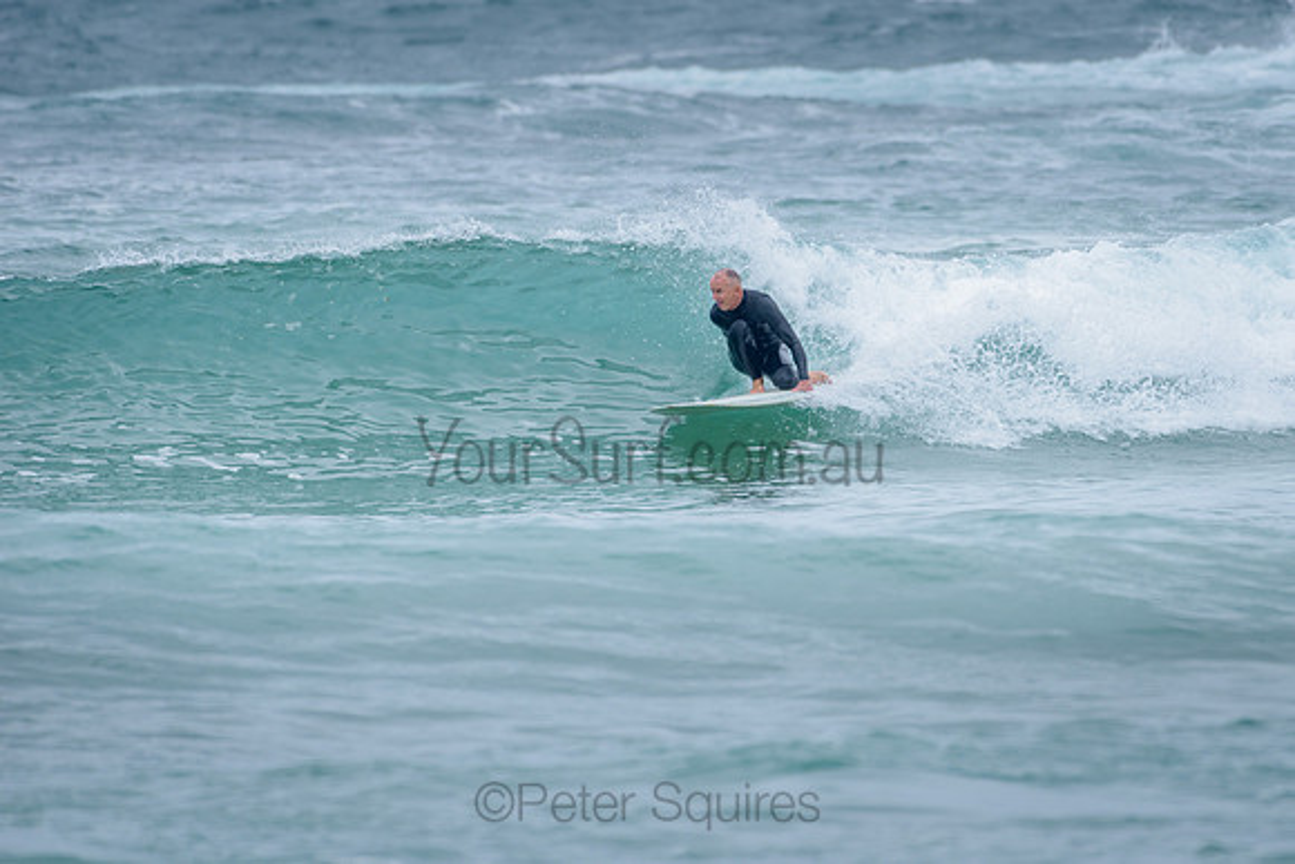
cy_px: 358
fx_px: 22063
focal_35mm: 613
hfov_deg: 3.4
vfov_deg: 2.2
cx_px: 793
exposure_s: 1/800
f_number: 5.6
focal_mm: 500
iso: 360
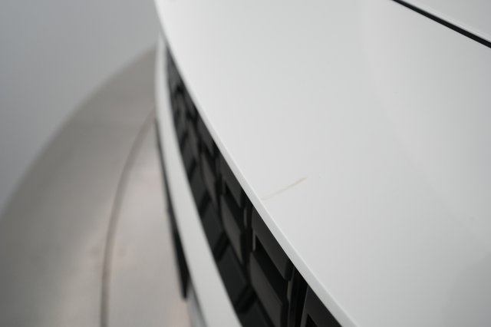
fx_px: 382
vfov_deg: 46.4
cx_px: 246
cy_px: 164
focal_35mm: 28
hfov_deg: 65.5
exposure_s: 1/100
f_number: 4.5
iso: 1250
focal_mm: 28
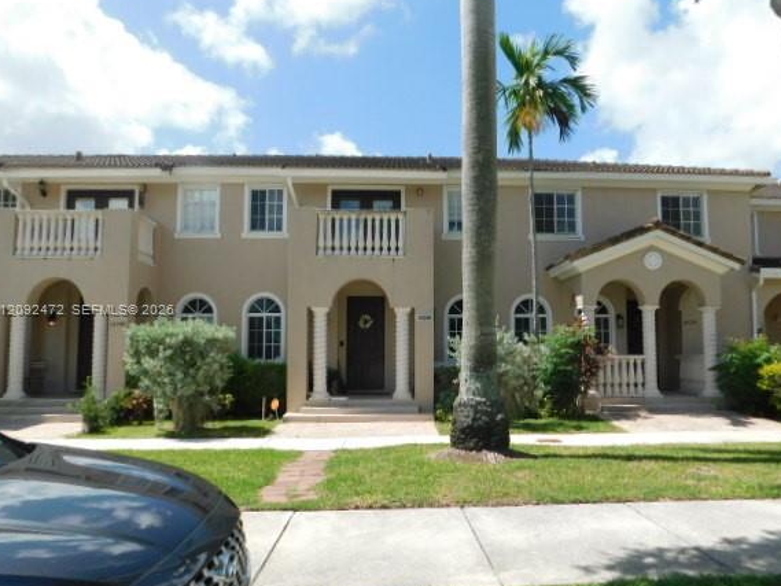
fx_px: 609
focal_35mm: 27
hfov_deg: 65.2
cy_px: 310
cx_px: 426
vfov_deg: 51.3
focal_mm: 4.1
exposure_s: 1/1250
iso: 125
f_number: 3
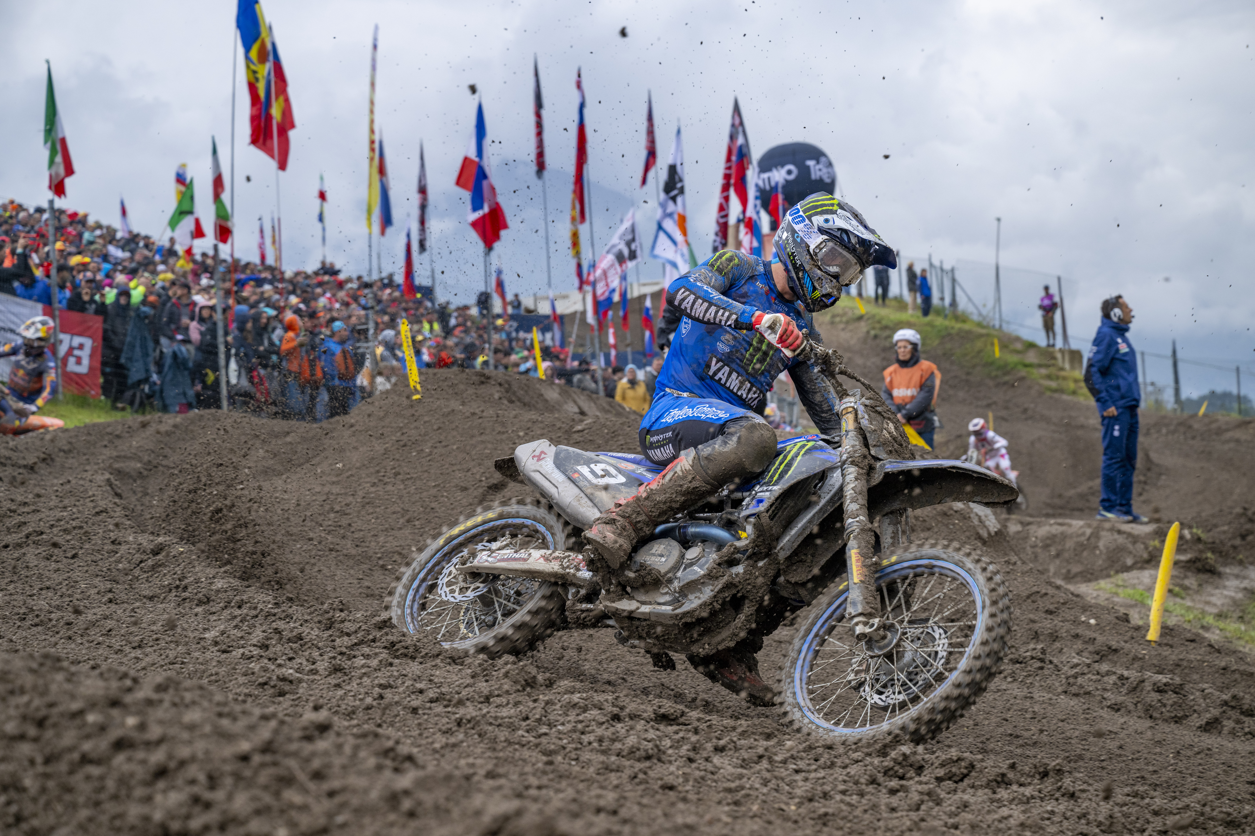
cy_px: 418
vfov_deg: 19.5
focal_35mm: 70
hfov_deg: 28.8
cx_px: 628
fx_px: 2440
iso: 400
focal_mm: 70
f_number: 5
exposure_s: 1/1250
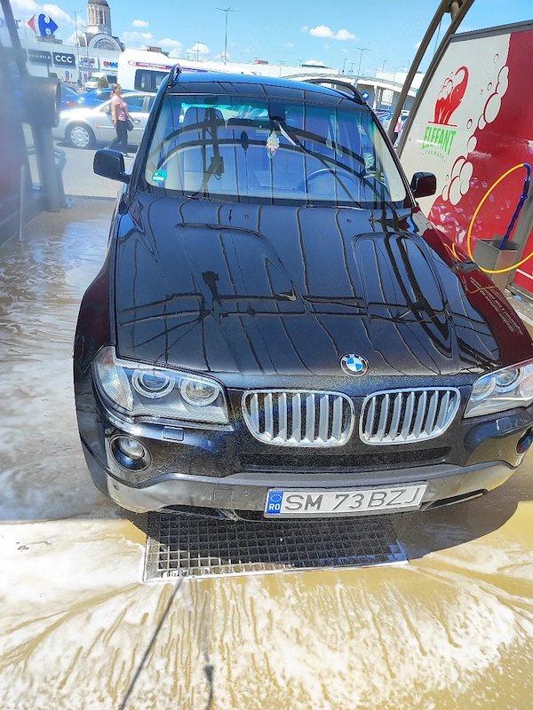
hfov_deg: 58.9
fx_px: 472
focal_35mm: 23
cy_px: 355
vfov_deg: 73.9
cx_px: 266
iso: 50
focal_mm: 5.59
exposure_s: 1/500
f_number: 1.88
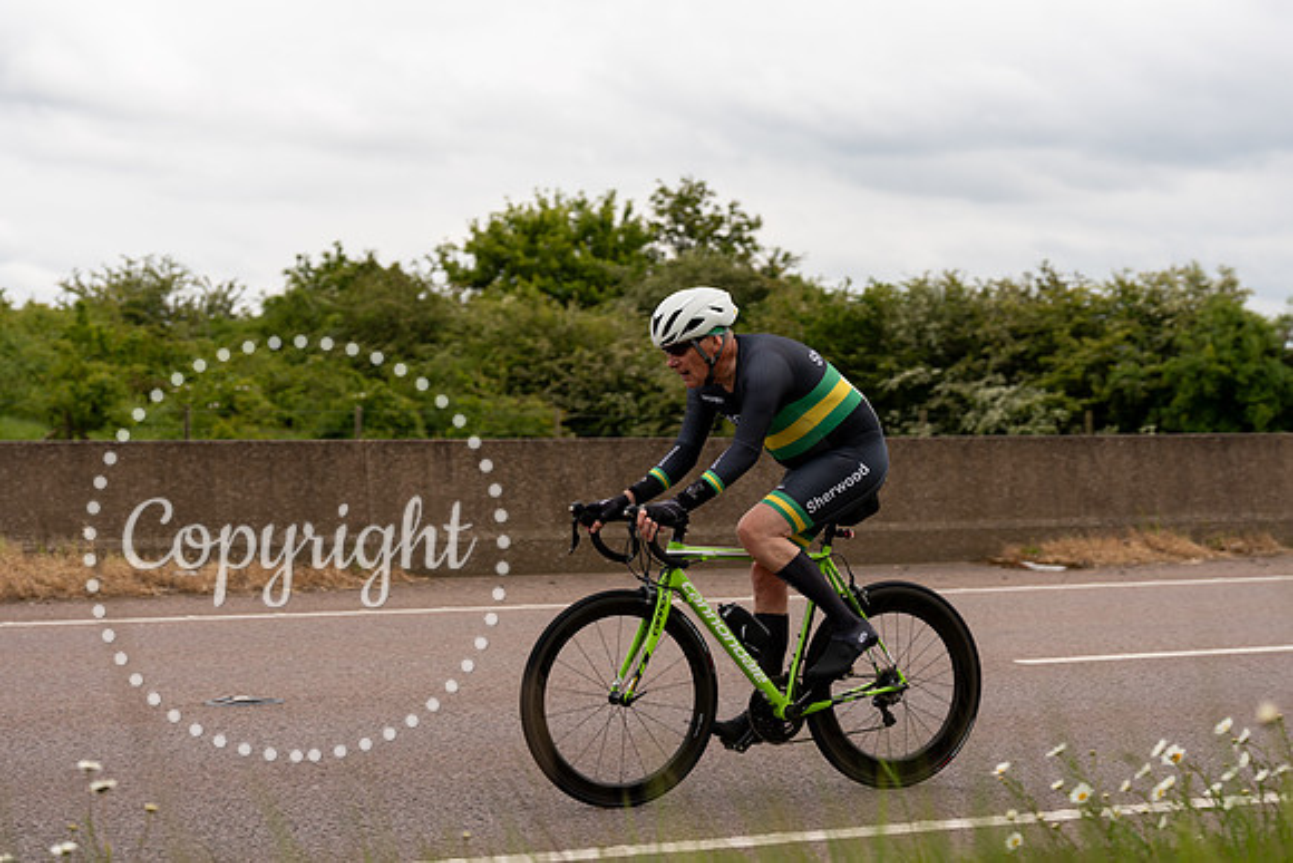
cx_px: 646
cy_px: 432
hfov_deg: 27.6
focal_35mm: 73
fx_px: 2631
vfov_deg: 18.6
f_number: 4
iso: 160
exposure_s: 1/1000
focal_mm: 70
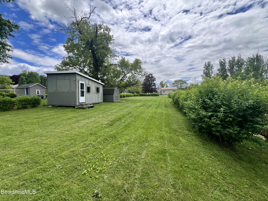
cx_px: 134
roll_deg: +2.4
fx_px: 101
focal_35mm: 13
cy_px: 100
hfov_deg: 106.2
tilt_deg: -2.3
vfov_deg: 89.9
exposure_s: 1/1085
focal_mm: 1.57
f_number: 1.8
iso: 32
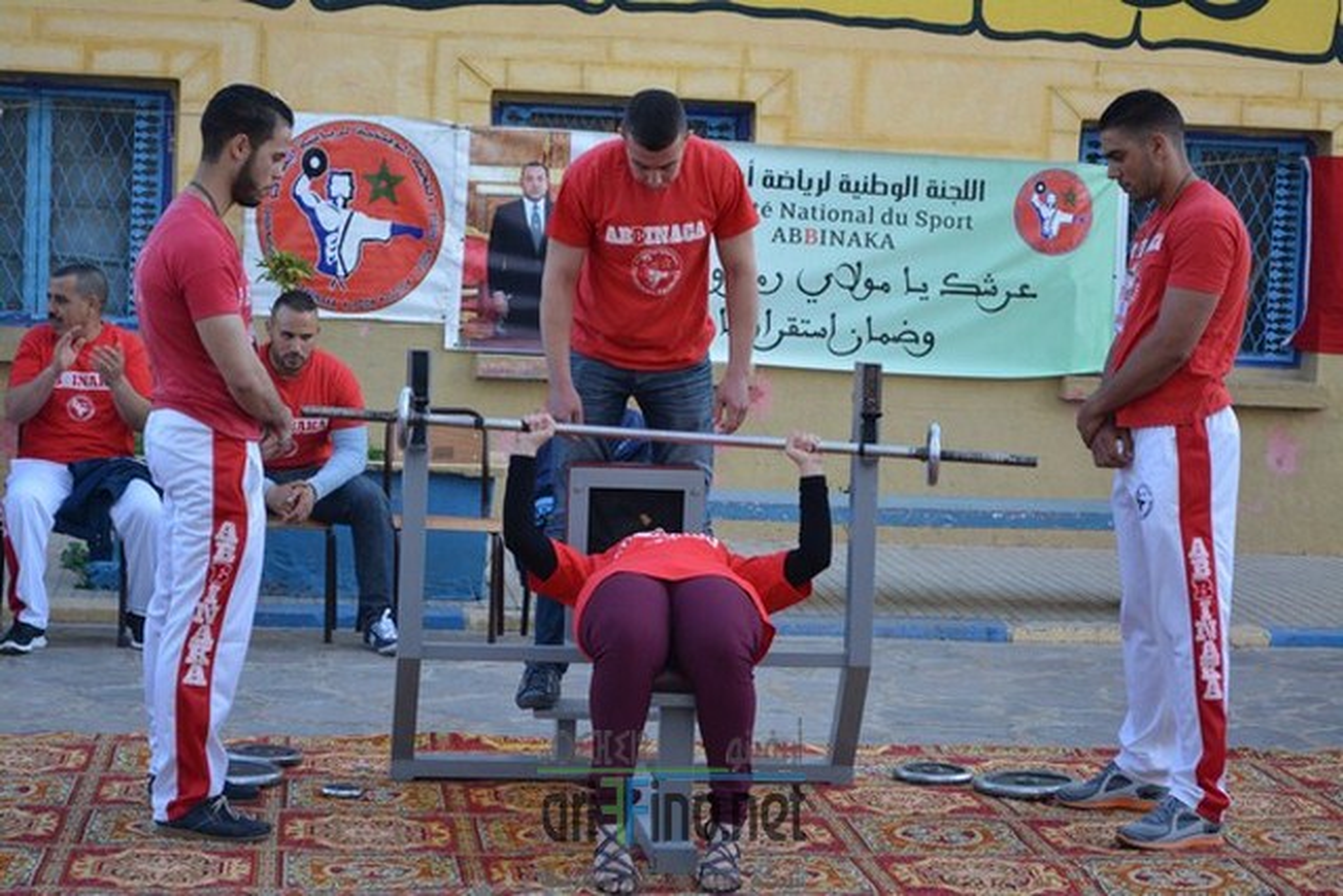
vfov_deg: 16.6
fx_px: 3078
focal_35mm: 82
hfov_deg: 24.6
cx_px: 672
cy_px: 448
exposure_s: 1/125
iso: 250
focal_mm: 55
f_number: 5.6
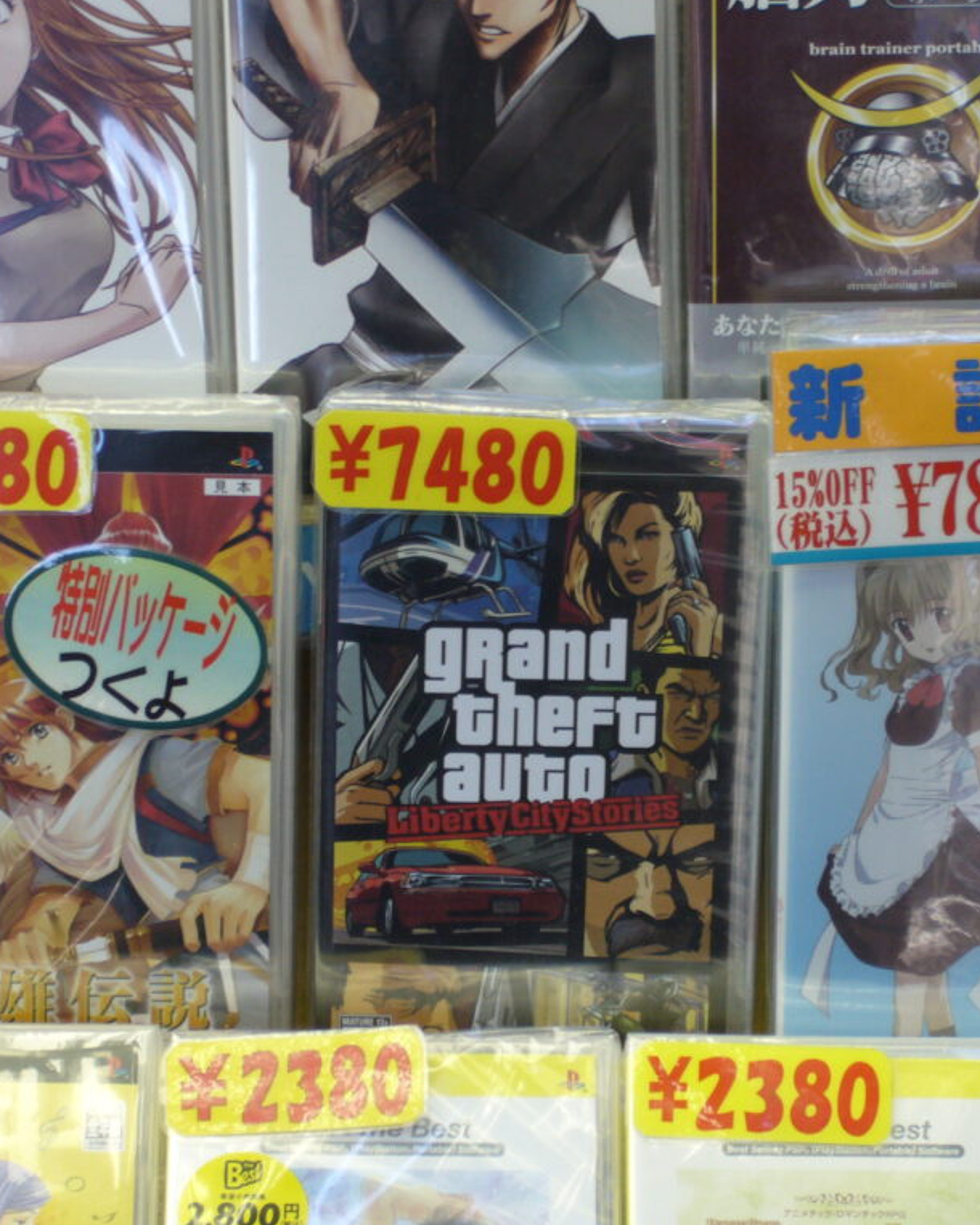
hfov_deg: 11.4
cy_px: 612
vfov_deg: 14.3
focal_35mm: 135
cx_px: 527
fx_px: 4896
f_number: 4.9
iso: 100
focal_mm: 17
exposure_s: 1/25
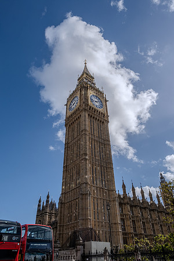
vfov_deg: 73.7
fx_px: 174
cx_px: 87
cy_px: 130
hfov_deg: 53.1
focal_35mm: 24
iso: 320
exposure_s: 1/1500
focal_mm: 16
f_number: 5.6
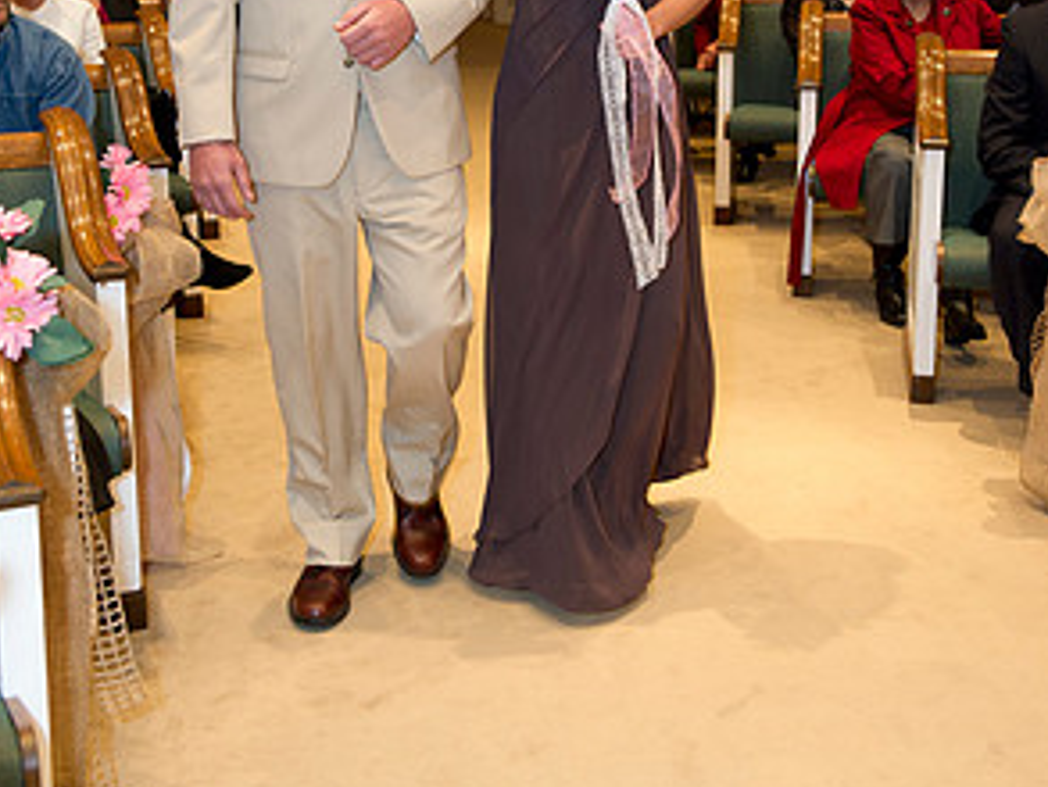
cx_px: 520
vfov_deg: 24.4
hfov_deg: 32.7
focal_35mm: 59
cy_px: 154
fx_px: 1787
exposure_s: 1/80
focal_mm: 40
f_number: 4
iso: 1250
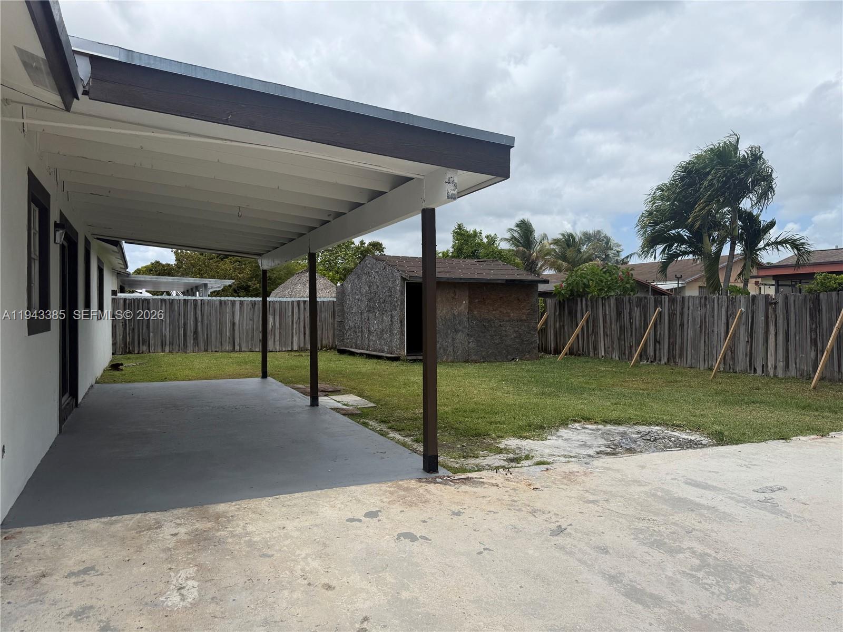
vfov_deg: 56.8
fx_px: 584
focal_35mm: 24
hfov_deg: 71.6
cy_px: 316
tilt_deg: +1.2
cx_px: 422
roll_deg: +0.2
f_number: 1.78
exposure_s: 1/6173
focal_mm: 6.76
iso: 80
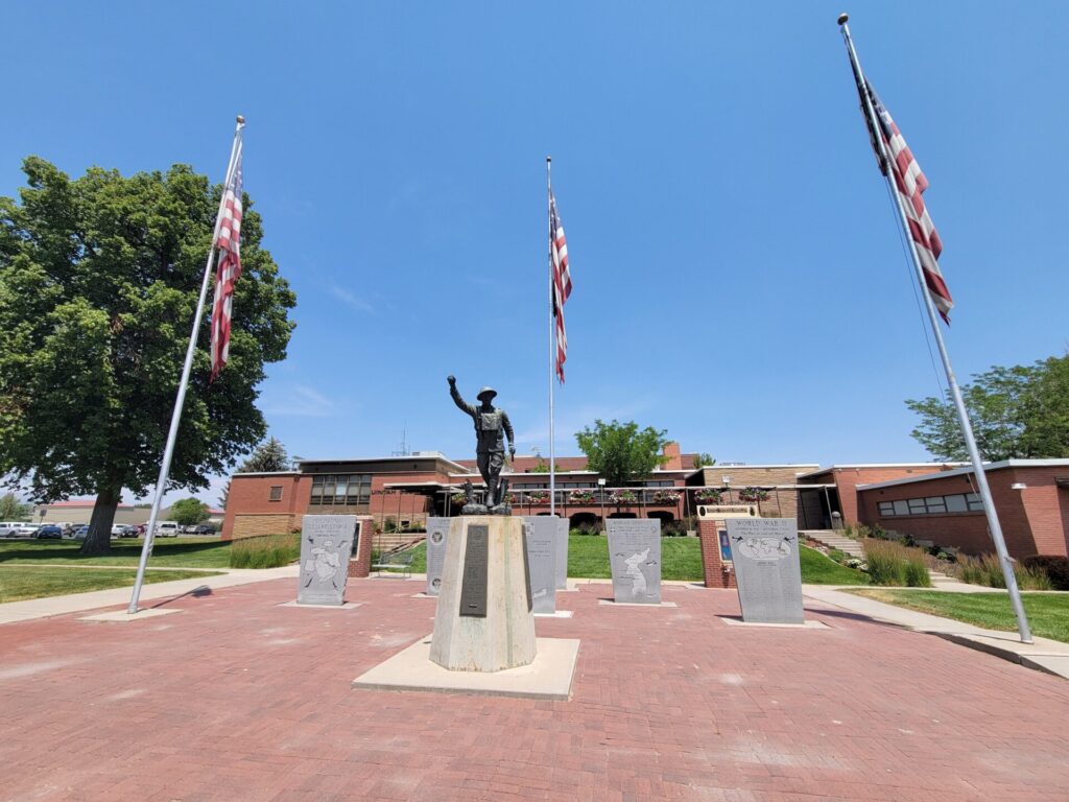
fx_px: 401
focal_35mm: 13
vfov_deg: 89.9
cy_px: 401
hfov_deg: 106.2
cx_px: 534
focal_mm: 2.2
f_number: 2.2
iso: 50
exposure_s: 1/1681
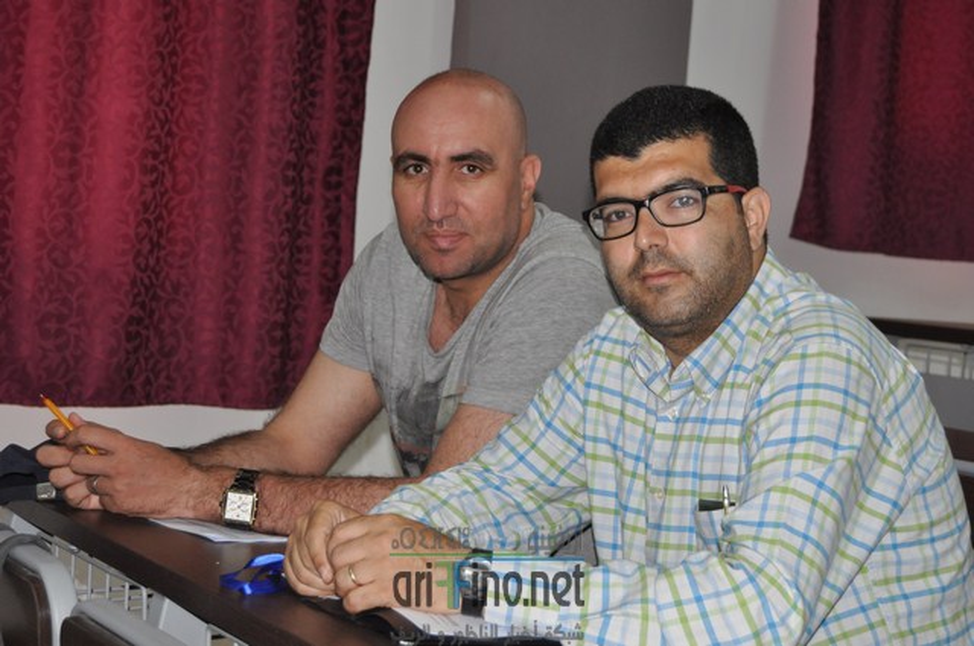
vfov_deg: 18.1
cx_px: 487
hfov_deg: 27.0
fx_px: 2027
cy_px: 323
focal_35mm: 75
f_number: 5.6
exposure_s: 1/60
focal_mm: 50
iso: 800
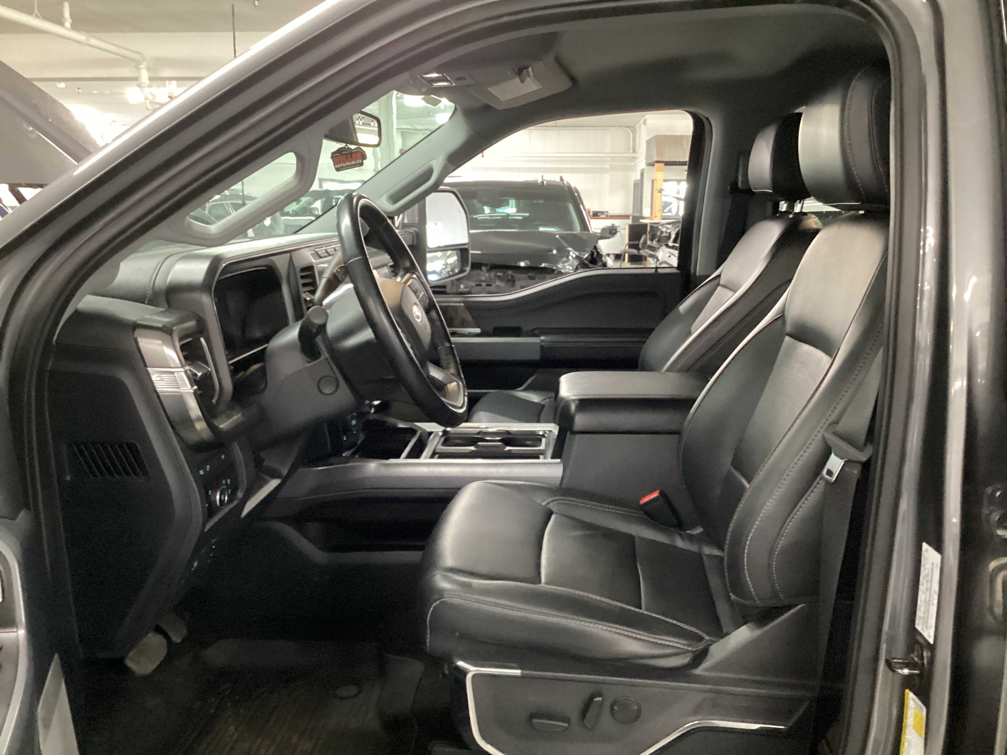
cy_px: 378
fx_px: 902
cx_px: 504
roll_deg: +0.2
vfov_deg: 45.4
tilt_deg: -14.6
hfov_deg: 58.4
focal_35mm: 31
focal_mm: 3.3
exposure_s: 1/25
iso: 640
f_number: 2.4
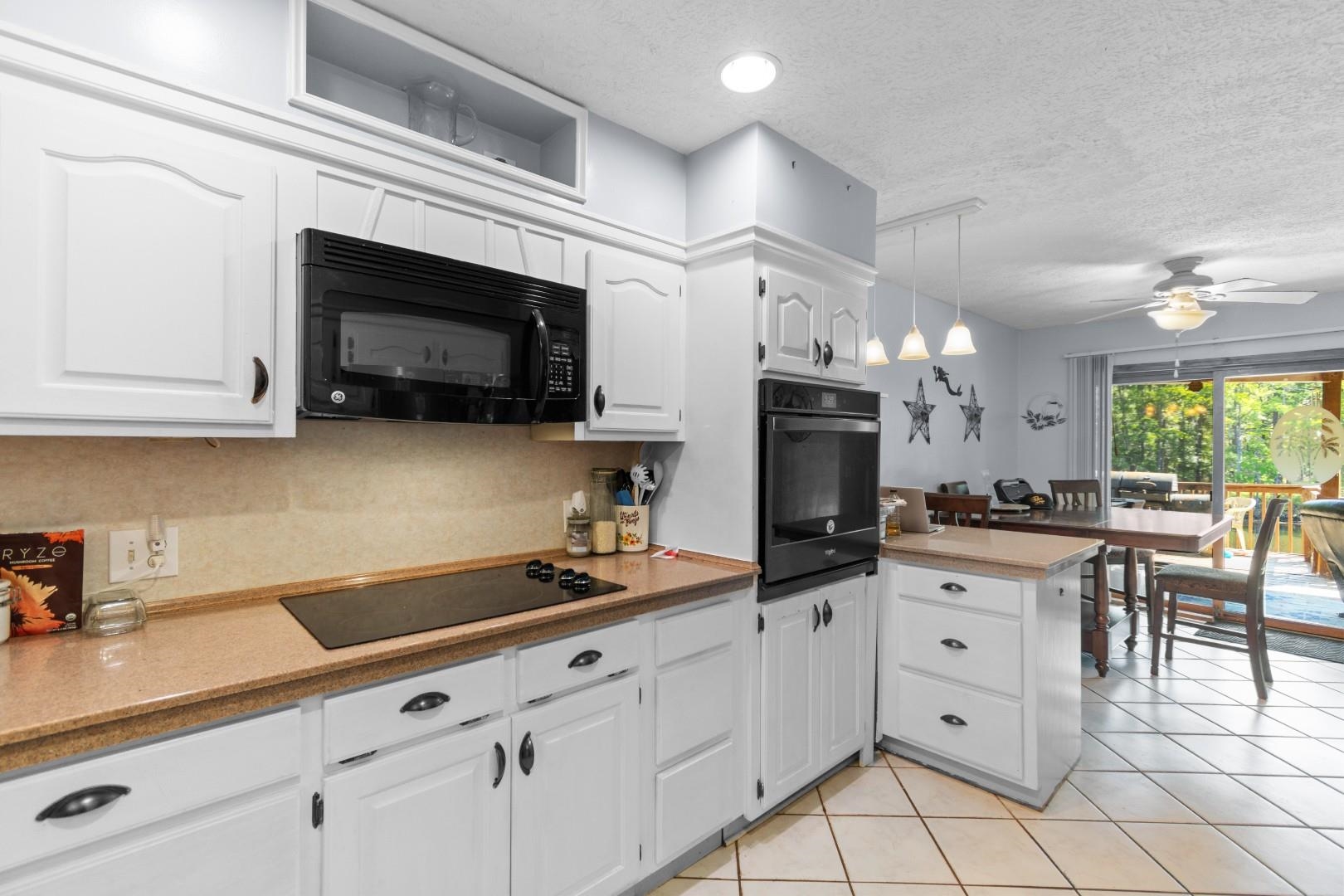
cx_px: 672
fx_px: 560
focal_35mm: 15
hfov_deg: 100.4
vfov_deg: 77.3
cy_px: 448
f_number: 4.5
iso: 100
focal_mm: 10
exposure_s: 1/4
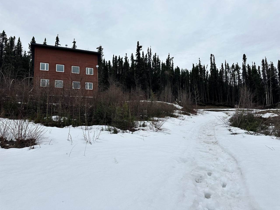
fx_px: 194
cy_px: 105
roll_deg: +1.3
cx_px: 140
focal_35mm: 24
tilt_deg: +7.6
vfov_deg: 56.8
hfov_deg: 71.6
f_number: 1.78
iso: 80
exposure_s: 1/5525
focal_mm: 6.86
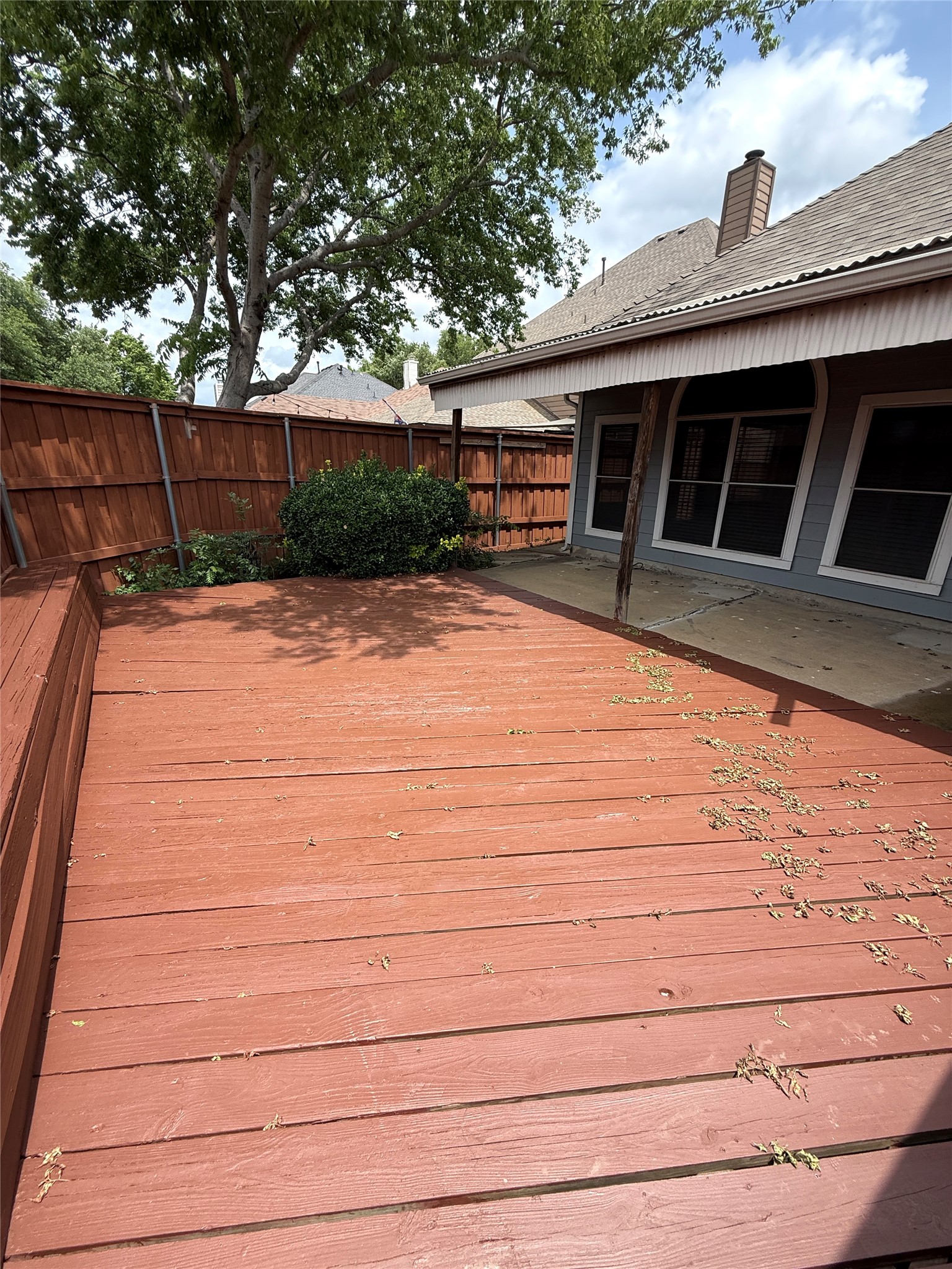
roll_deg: -1.8
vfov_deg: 102.1
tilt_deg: -18.3
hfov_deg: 85.7
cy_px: 634
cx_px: 476
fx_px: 513
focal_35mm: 14
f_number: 2.2
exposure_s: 1/1087
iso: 64
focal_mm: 2.22
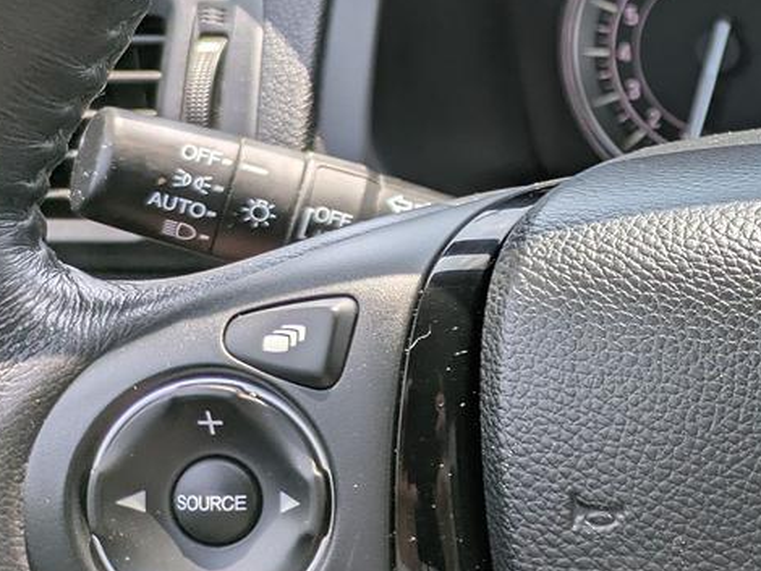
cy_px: 275
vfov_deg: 21.6
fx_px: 1496
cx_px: 987
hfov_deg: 24.8
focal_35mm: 68
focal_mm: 5.43
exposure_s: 1/573
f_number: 1.89
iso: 45
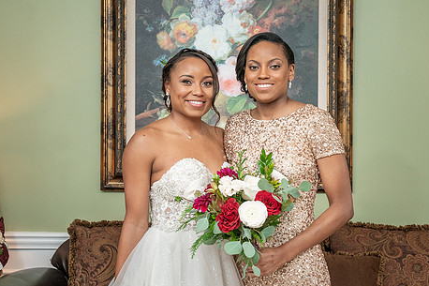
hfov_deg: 30.1
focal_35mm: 67
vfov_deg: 20.3
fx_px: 798
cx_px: 238
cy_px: 158
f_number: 5.6
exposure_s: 1/250
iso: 2000
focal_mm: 46
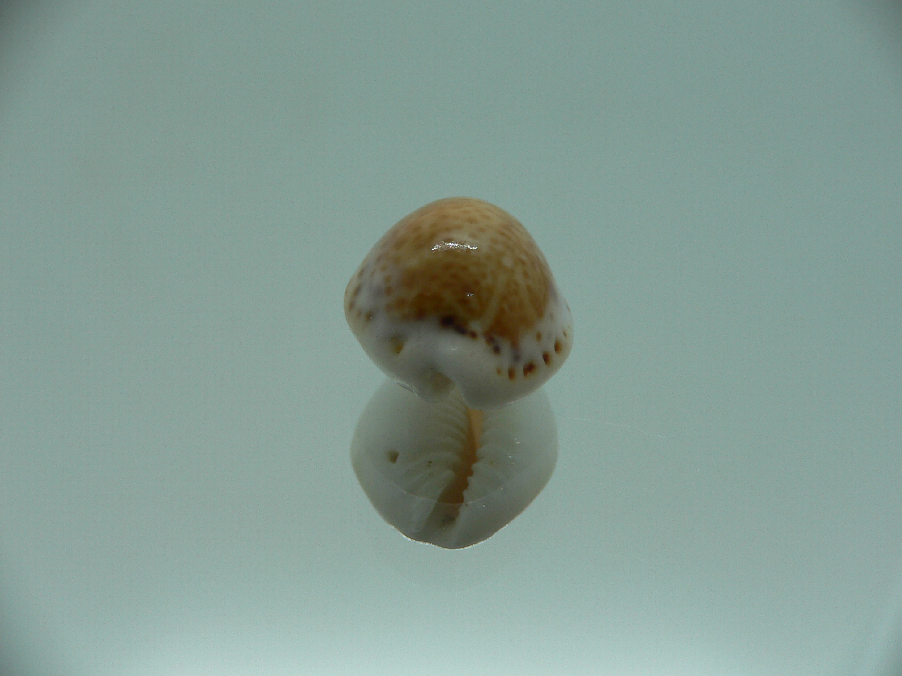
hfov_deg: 52.6
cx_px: 451
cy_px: 338
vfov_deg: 40.7
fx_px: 912
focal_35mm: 35
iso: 80
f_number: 2.8
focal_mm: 4.6
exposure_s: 1/60
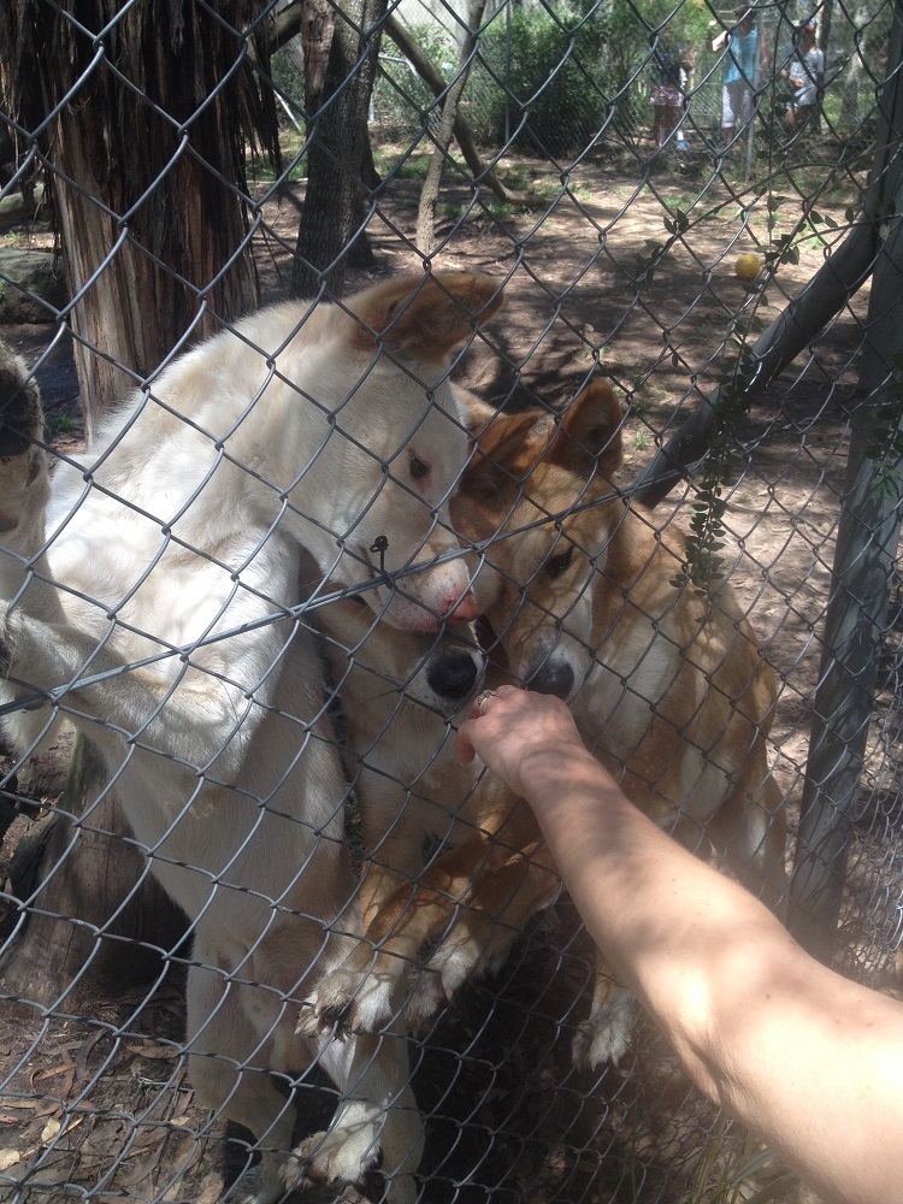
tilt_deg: -23.3
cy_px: 602
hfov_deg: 40.7
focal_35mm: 35
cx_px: 452
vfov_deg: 52.6
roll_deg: +2.4
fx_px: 1217
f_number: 2.4
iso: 50
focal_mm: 4.28
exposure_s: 1/227
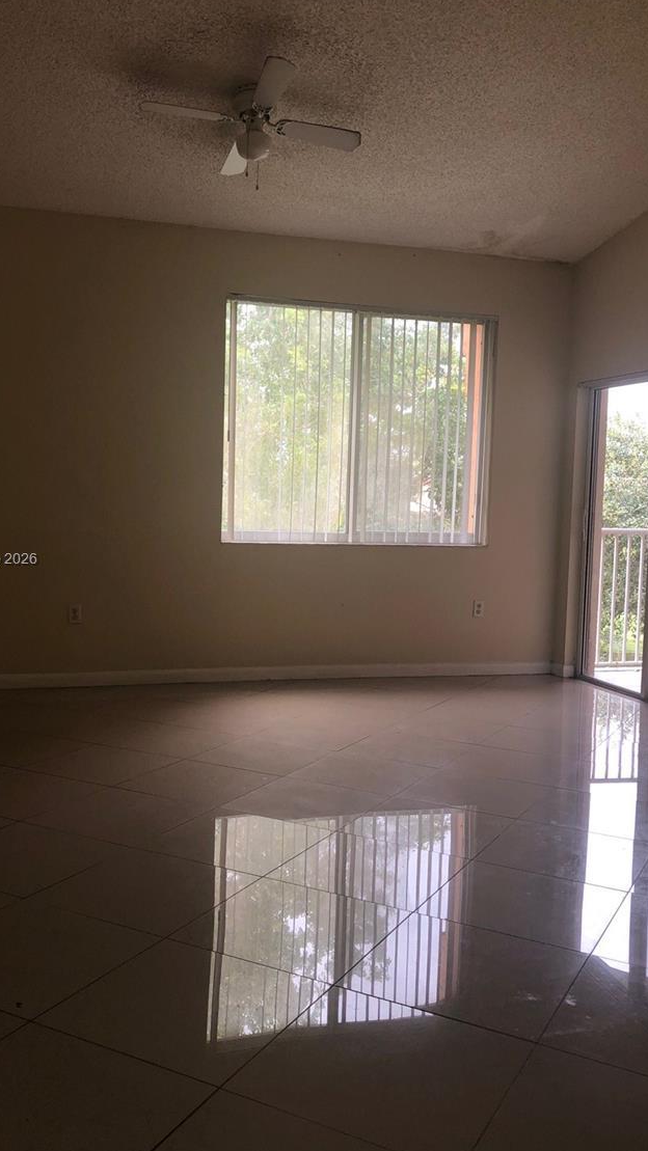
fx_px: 1008
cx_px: 313
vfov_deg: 59.5
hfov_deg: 35.6
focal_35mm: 33
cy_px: 560
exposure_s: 1/27
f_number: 1.8
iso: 20
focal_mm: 3.99
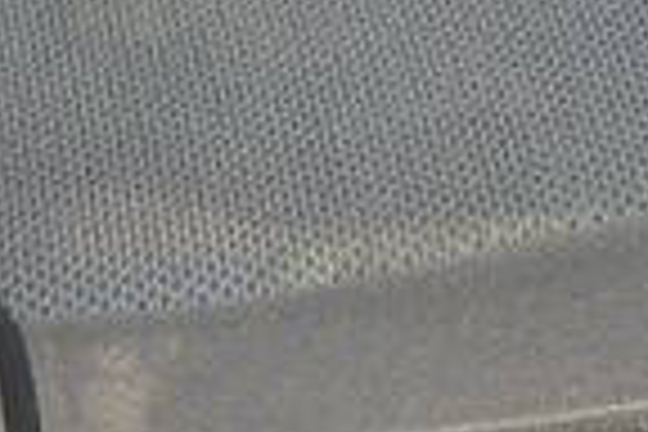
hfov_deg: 9.0
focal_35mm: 221
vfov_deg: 6.1
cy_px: -263
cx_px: 1076
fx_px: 3978
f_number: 4.5
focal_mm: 11.8
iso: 160
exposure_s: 1/640
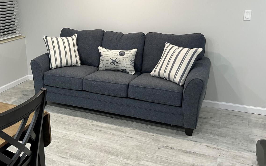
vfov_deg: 32.6
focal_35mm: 39
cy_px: 64
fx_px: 283
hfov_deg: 49.4
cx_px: 86
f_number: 1.5
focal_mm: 5.7
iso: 125
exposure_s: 1/60
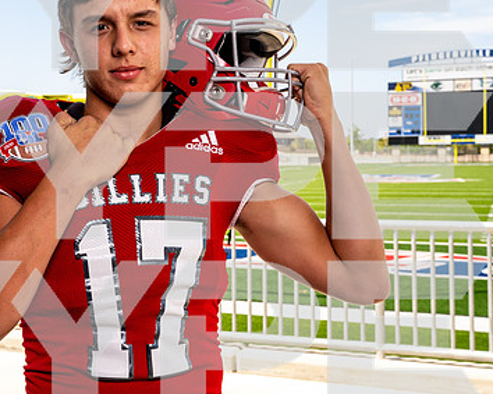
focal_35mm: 60
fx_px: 875
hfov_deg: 31.0
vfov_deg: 25.3
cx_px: 138
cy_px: 166
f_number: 9
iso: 100
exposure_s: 1/125
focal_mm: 39
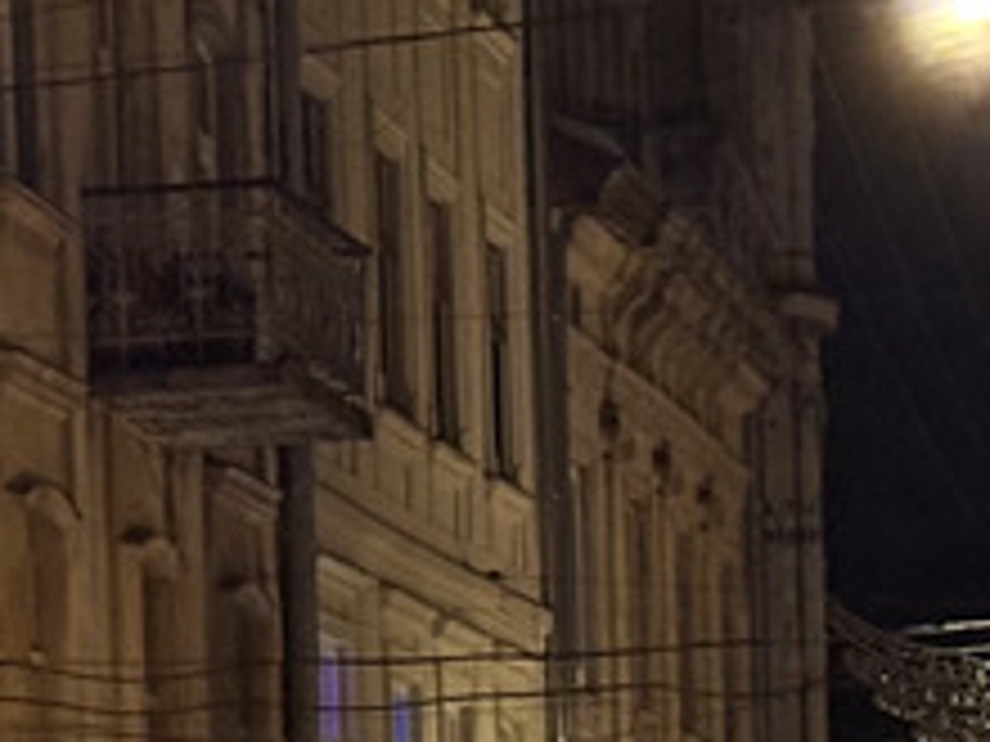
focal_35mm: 284
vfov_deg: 5.1
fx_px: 8122
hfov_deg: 7.0
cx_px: 126
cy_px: 1691
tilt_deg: -2.6
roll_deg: +2.3
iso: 320
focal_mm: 5.96
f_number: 1.6
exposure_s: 1/25
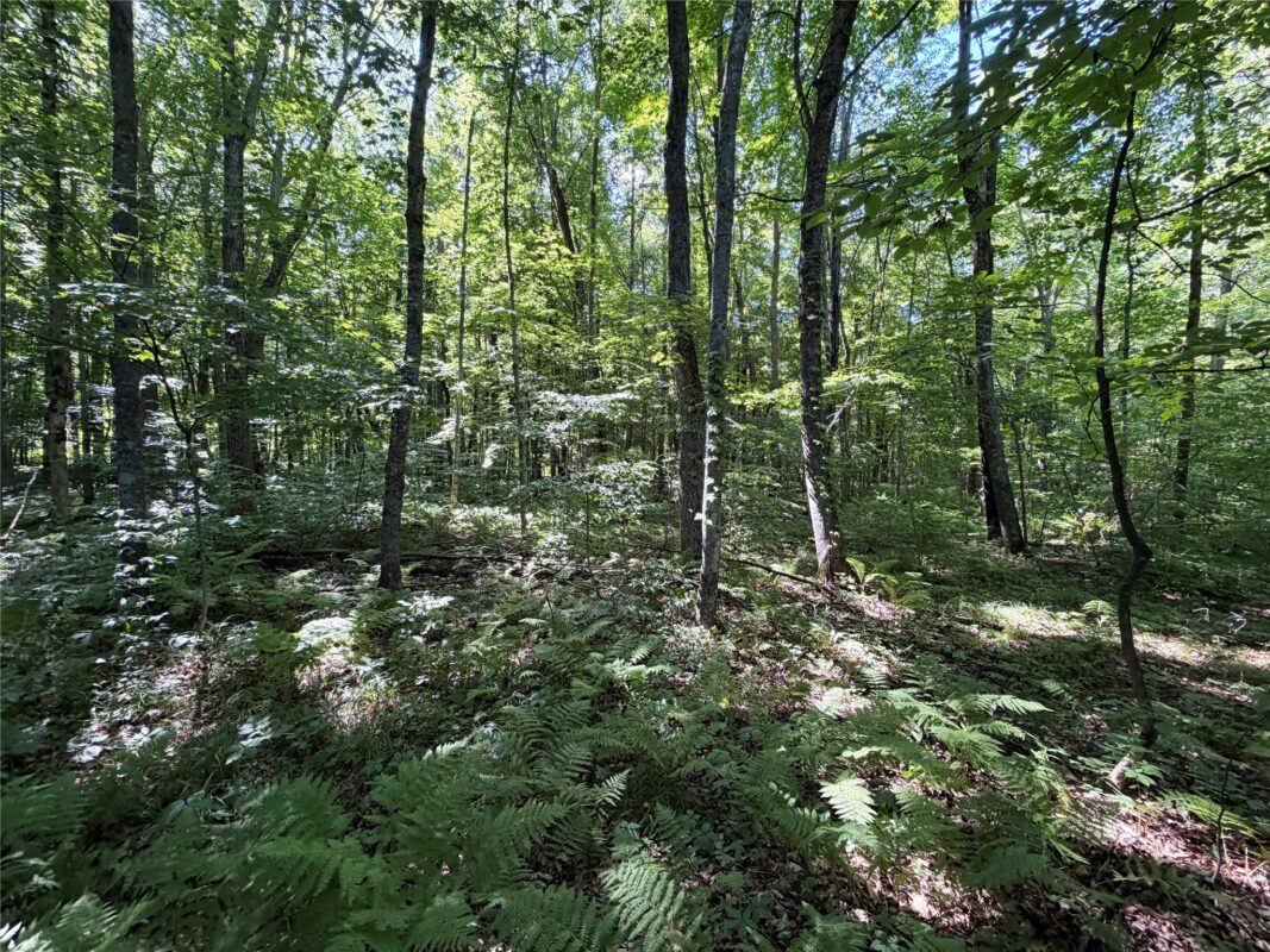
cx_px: 635
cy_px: 476
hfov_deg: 102.1
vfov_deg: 85.7
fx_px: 514
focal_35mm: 14
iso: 250
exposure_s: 1/121
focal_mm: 2.22
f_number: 2.2
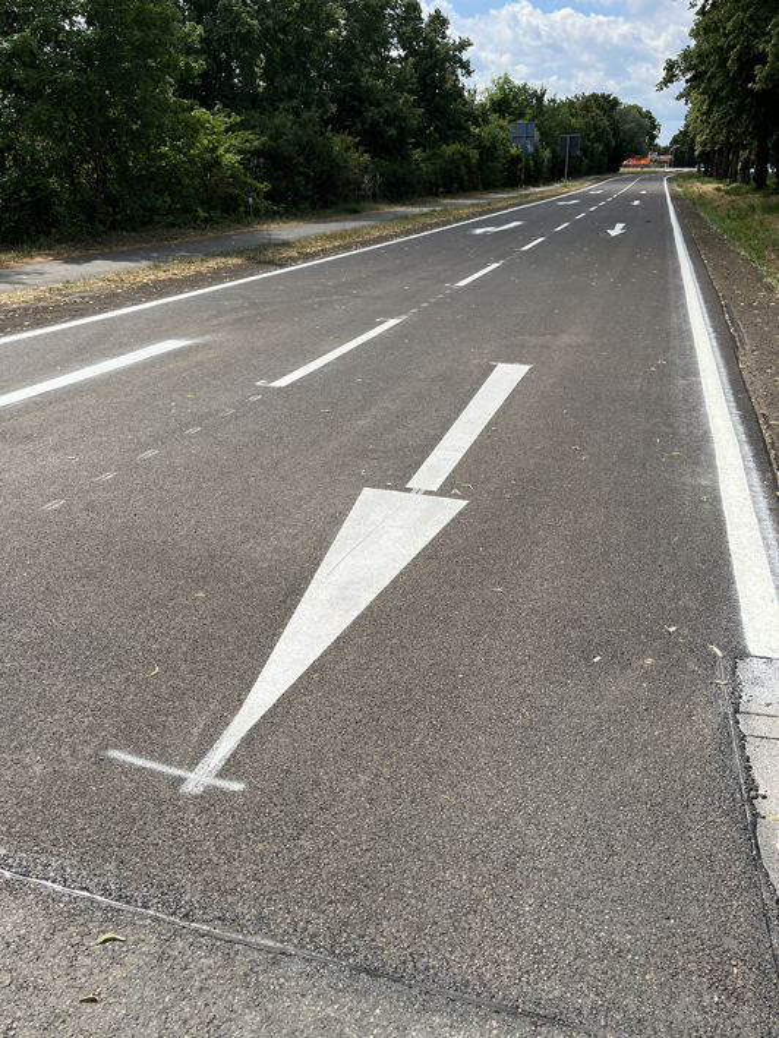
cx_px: 390
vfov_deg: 67.3
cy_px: 519
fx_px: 780
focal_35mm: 26
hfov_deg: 53.1
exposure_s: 1/3135
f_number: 1.6
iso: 50
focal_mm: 5.1
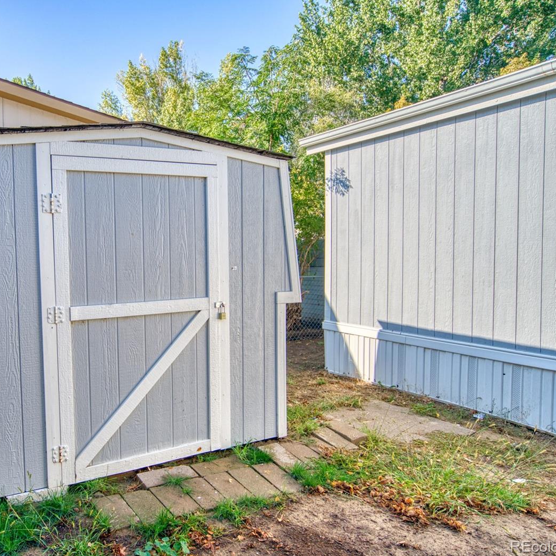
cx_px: 171
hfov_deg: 59.1
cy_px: 274
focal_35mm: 26
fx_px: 472
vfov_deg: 60.9
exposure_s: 1/2000
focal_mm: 20
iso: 500
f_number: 4
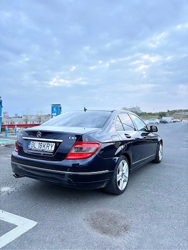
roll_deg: -0.9
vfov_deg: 67.3
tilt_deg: -2.0
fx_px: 188
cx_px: 94
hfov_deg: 53.1
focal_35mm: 26
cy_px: 125
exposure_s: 1/50
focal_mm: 5.96
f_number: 1.6
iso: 160
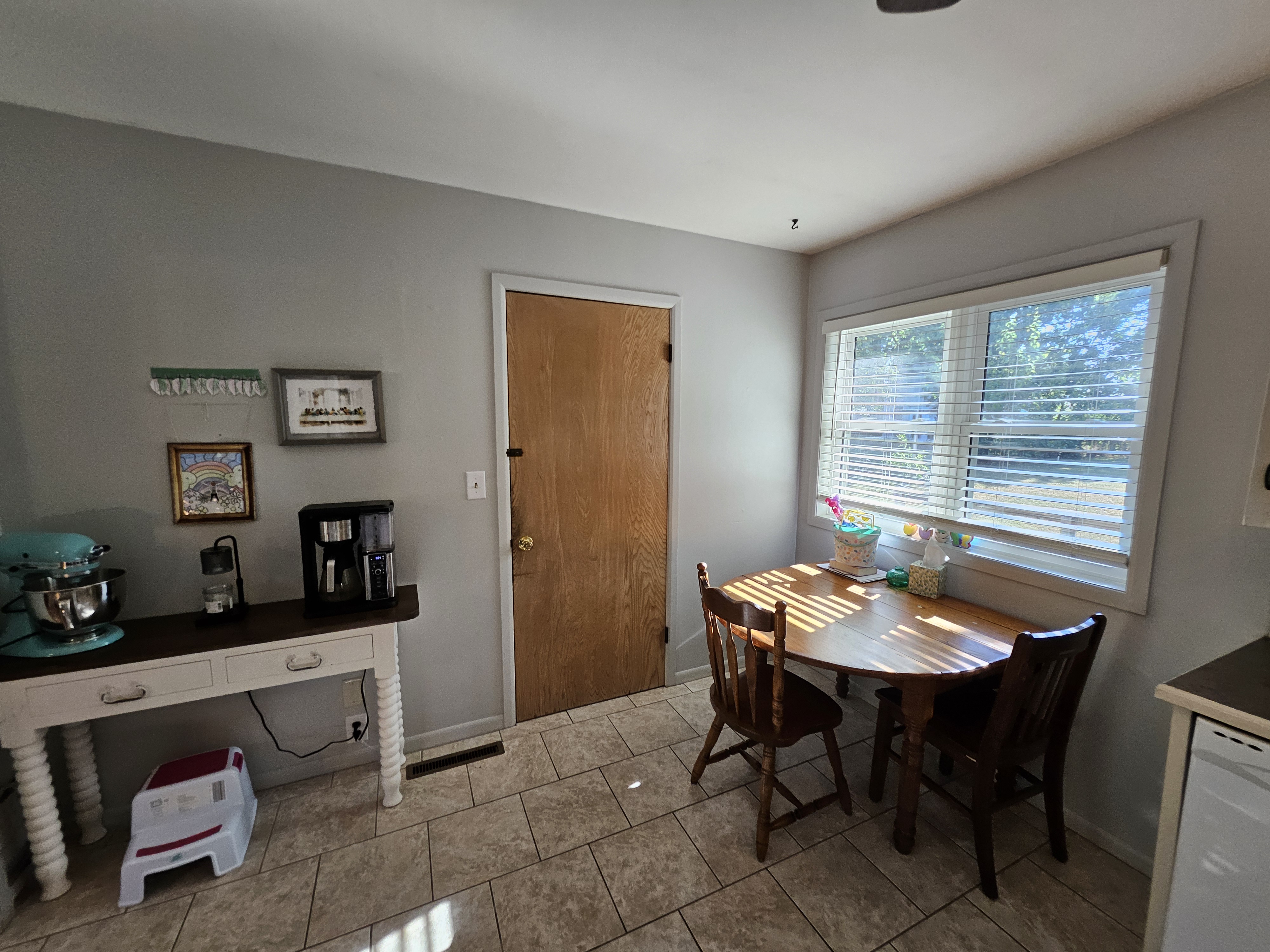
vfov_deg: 89.9
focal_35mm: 13
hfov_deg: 106.2
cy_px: 476
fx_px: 477
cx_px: 635
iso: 80
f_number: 2.2
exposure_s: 1/60
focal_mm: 1.74
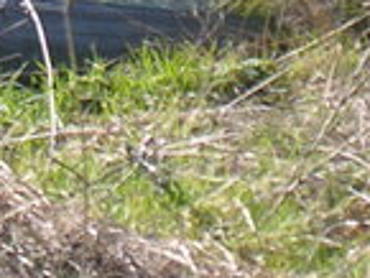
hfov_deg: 2.7
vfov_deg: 2.0
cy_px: -638
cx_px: -260
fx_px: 7873
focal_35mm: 736
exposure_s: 1/141
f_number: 5.2
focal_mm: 26.5
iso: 50
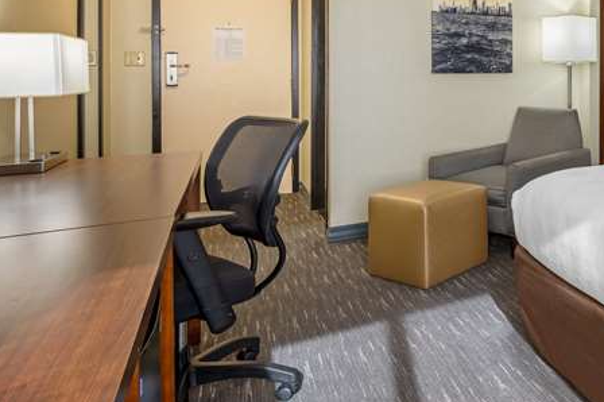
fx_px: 536
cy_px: 79
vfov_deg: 39.4
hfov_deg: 47.4
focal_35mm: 32
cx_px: 620
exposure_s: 1/6
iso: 200
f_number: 10
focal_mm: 14
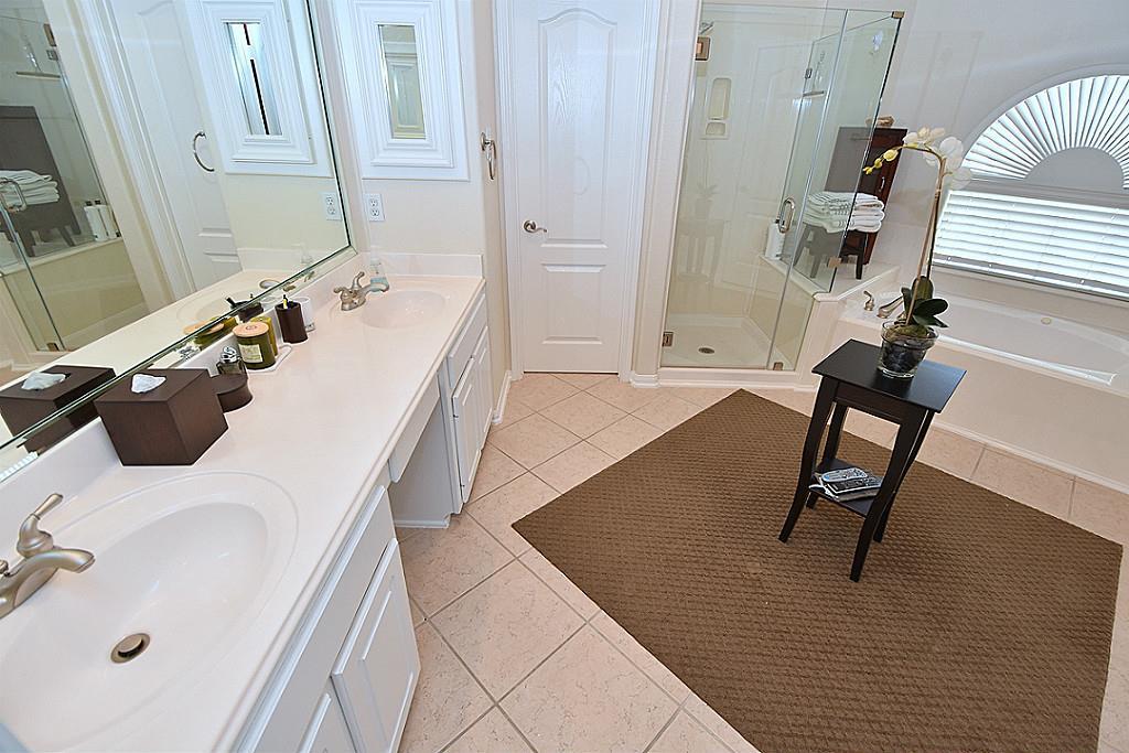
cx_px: 564
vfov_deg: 77.3
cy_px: 376
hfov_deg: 100.4
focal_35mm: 15
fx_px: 470
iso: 250
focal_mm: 10
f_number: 5
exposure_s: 1/60
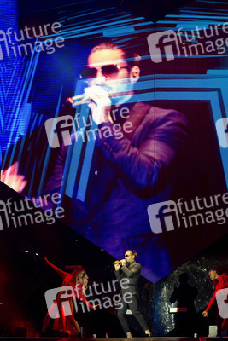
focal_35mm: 70
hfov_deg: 19.5
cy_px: 170
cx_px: 114
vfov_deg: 28.8
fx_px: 664
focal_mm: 70
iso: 1600
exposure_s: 1/500
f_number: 2.8
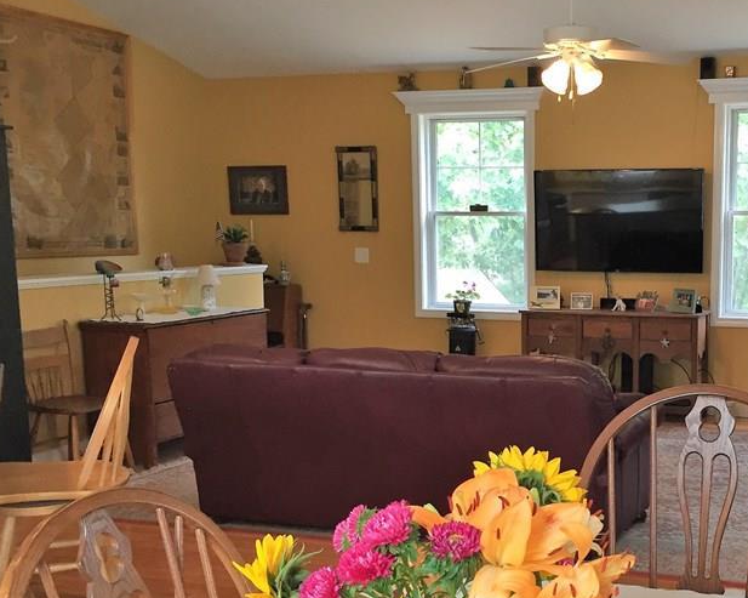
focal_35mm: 47
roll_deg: +0.2
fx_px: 1040
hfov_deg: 38.4
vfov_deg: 31.8
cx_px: 572
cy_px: 397
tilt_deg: -9.0
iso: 80
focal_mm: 4.15
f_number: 2.2
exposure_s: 1/30
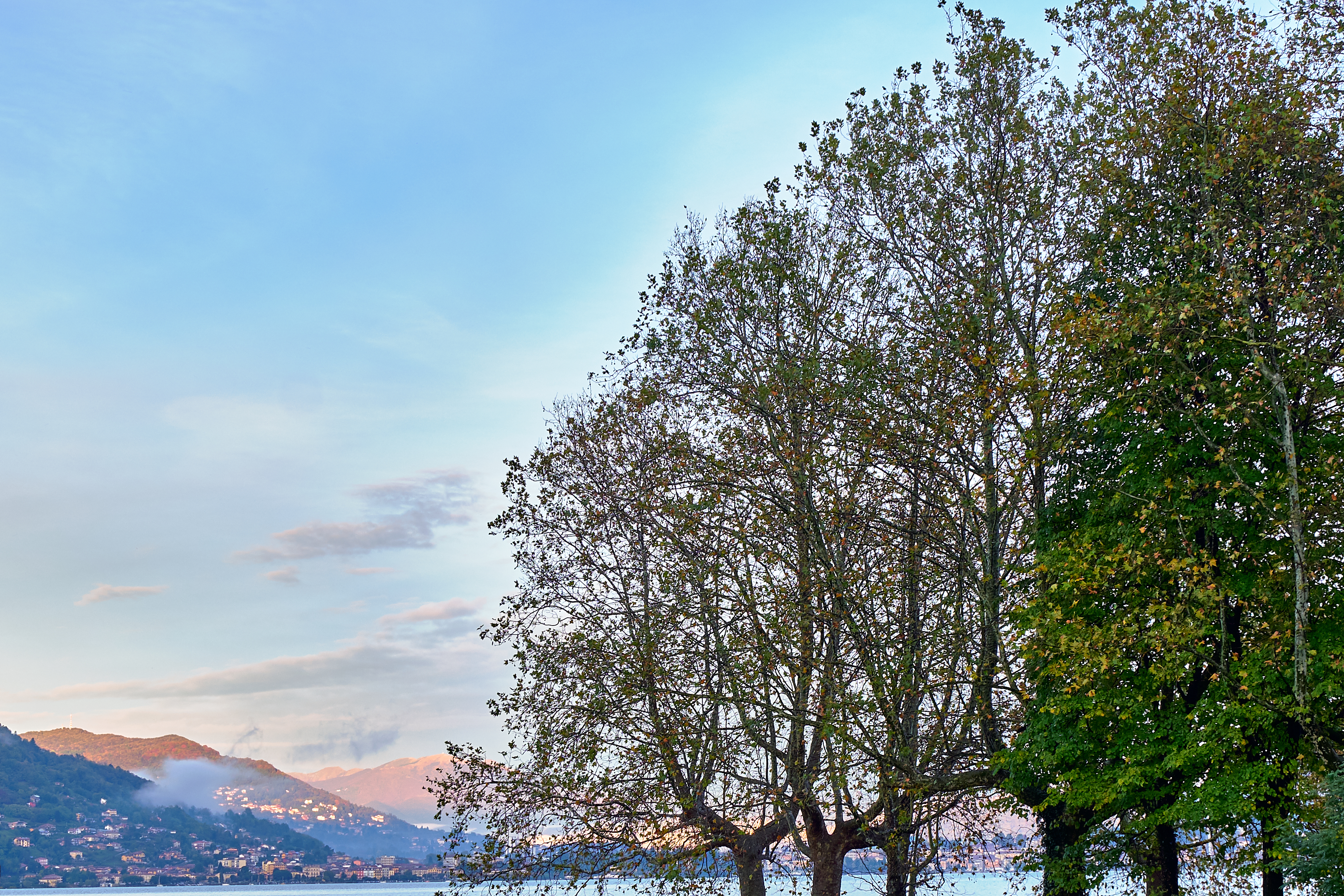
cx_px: 816
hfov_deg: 29.6
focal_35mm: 68
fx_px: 2538
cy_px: 651
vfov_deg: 19.9
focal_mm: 30.2
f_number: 8
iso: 400
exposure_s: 1/40
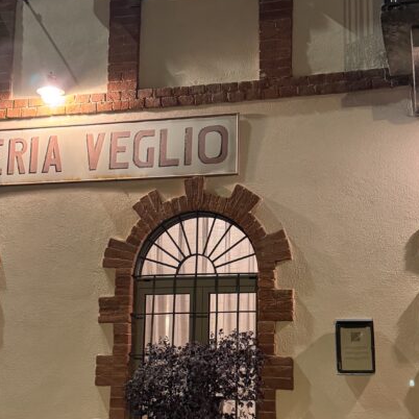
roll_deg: -1.2
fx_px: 739
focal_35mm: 54
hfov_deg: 31.6
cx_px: 231
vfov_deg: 31.6
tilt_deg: +11.2
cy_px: 236
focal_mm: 6.76
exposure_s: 1/33
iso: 800
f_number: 1.78
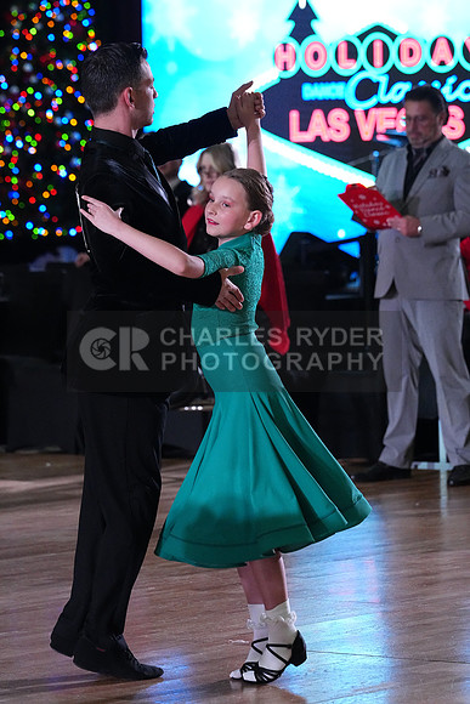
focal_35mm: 200
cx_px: 235
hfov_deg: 6.9
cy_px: 352
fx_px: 3914
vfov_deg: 10.3
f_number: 6.3
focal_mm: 200
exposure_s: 1/400
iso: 10000
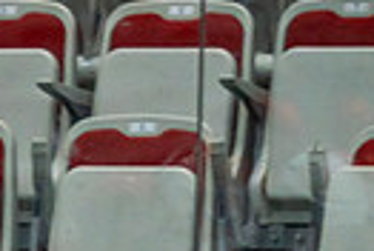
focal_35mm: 1091
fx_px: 11360
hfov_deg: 1.9
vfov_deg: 1.3
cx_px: -479
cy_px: 677
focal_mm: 145
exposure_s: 1/640
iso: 800
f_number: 2.8
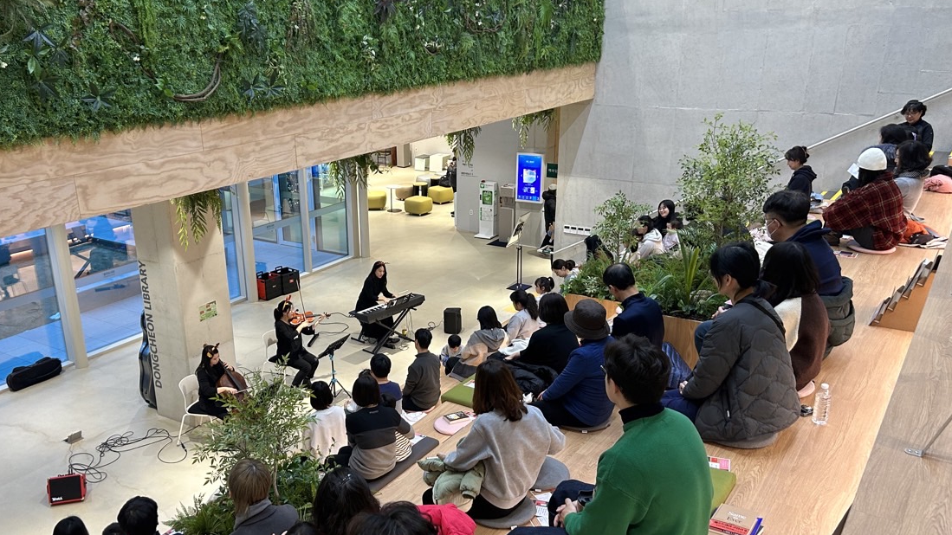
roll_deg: +2.0
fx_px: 833
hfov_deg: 59.2
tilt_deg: -20.3
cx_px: 398
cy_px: 325
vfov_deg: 35.5
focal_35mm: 33
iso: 125
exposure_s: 1/60
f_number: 1.5
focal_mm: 5.7
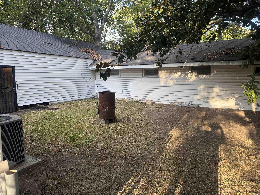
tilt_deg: -5.8
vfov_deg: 56.8
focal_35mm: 24
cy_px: 98
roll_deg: -0.1
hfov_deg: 71.6
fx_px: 180
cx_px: 130
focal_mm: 6.76
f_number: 1.78
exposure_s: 1/453
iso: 100
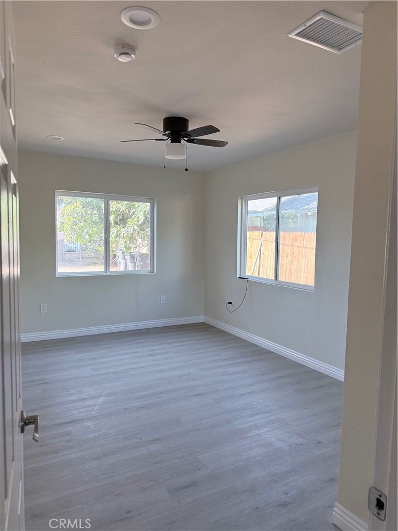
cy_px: 266
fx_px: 368
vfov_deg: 71.6
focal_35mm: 24
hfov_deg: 56.8
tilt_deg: -3.8
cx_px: 199
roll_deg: -1.5
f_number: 1.78
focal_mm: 6.76
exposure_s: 1/234
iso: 200
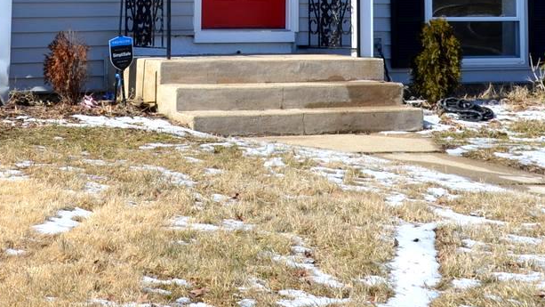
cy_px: -202
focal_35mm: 126
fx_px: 1821
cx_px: 157
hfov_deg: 17.0
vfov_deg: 9.3
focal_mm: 24
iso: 100
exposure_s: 1/250
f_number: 8
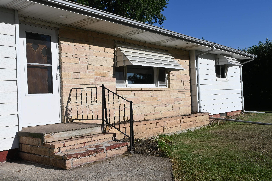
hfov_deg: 51.3
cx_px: 136
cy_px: 90
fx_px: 283
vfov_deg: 35.5
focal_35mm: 38
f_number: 14
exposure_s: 1/160
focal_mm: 25
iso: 100
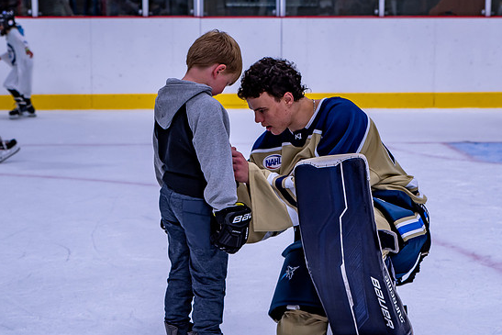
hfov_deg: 20.2
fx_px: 1409
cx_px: 232
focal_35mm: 101
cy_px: 200
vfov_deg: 13.6
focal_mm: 48
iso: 125
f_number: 3.5
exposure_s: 1/250
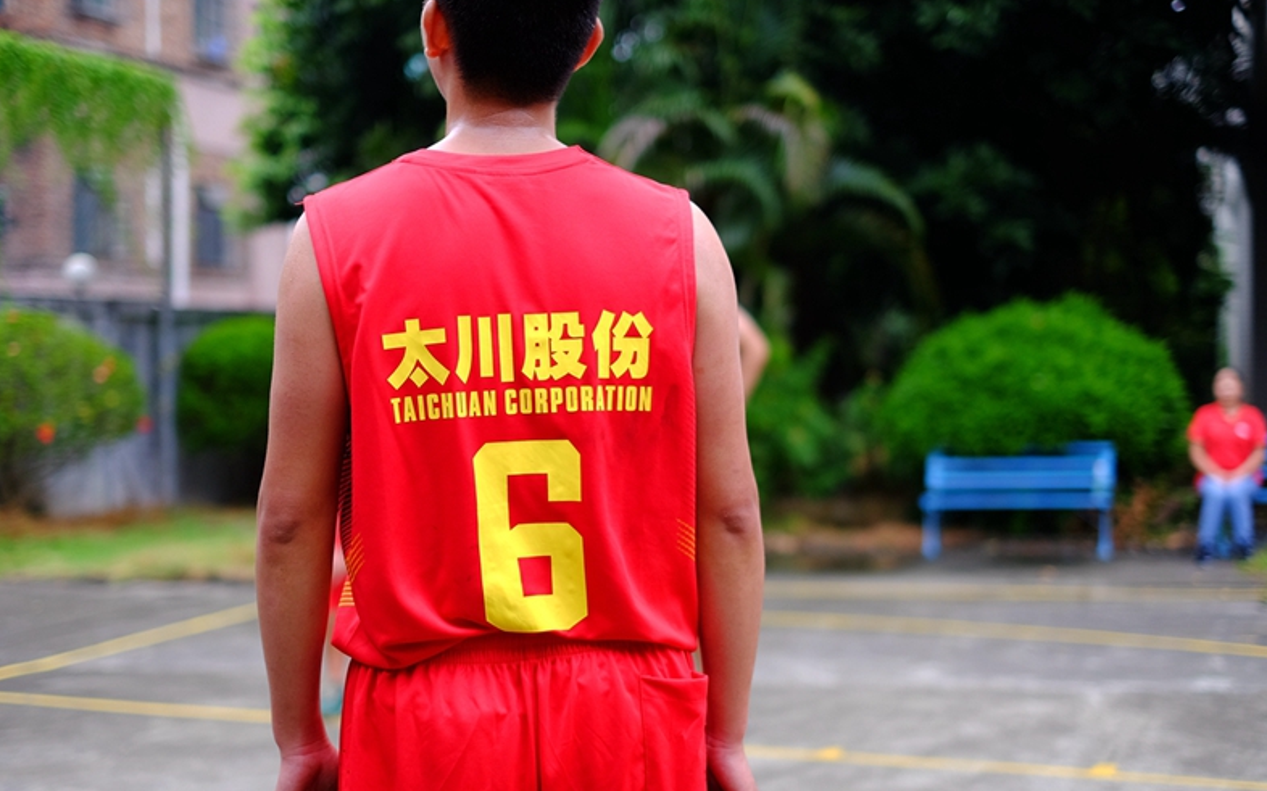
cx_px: 642
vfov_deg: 23.5
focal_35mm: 55
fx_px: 1899
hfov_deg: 36.9
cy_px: 408
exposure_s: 1/1250
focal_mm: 35
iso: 200
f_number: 1.4
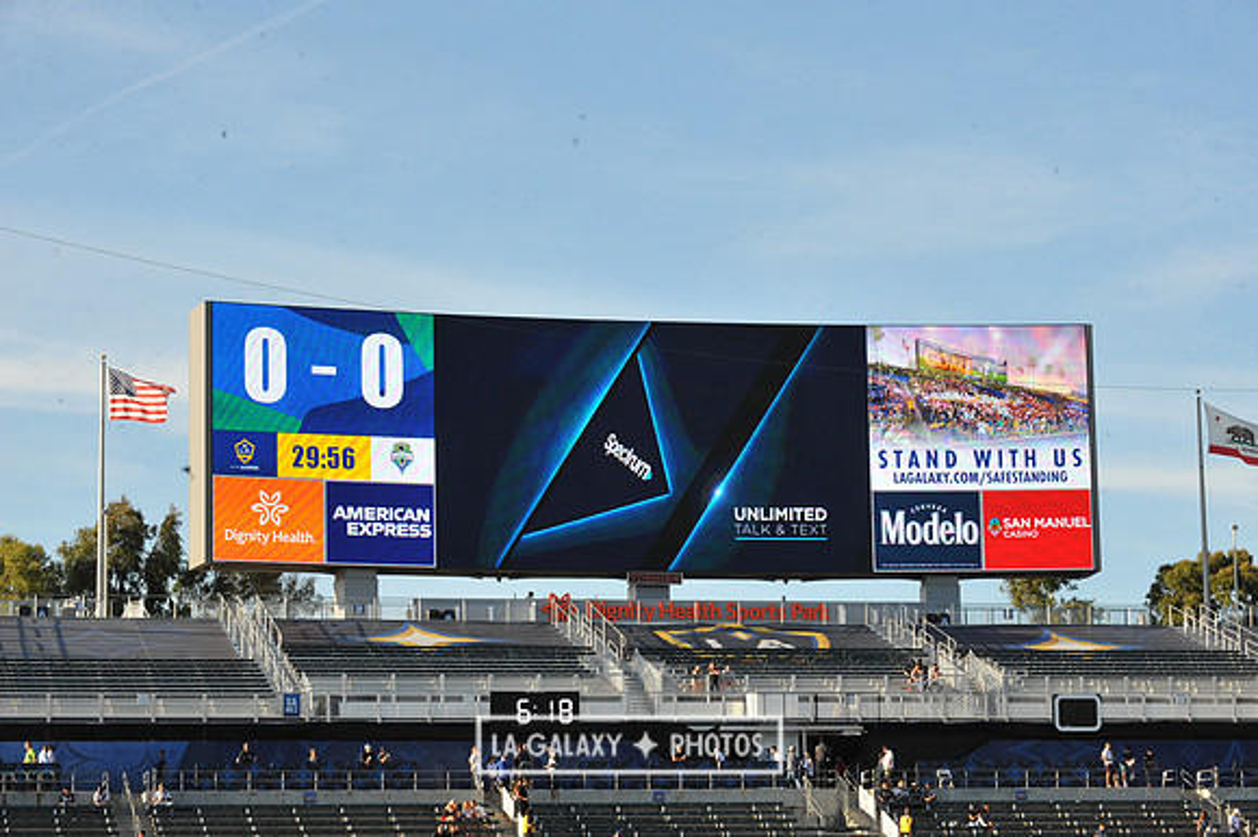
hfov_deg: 19.5
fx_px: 3667
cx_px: 629
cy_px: 418
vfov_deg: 13.0
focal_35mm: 105
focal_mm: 105
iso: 1600
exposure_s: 1/800
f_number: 14
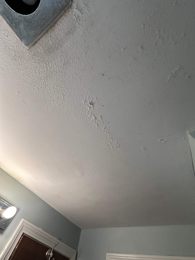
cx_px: 98
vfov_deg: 102.1
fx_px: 105
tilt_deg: +60.2
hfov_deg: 85.7
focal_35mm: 14
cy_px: 130
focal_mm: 2.22
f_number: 2.2
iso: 160
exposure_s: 1/120
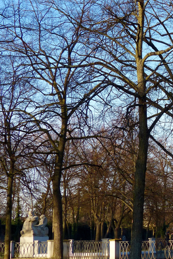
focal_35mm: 79
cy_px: 111
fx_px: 569
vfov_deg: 25.6
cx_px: 191
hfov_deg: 16.7
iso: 100
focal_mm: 7.6
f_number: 4
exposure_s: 1/250
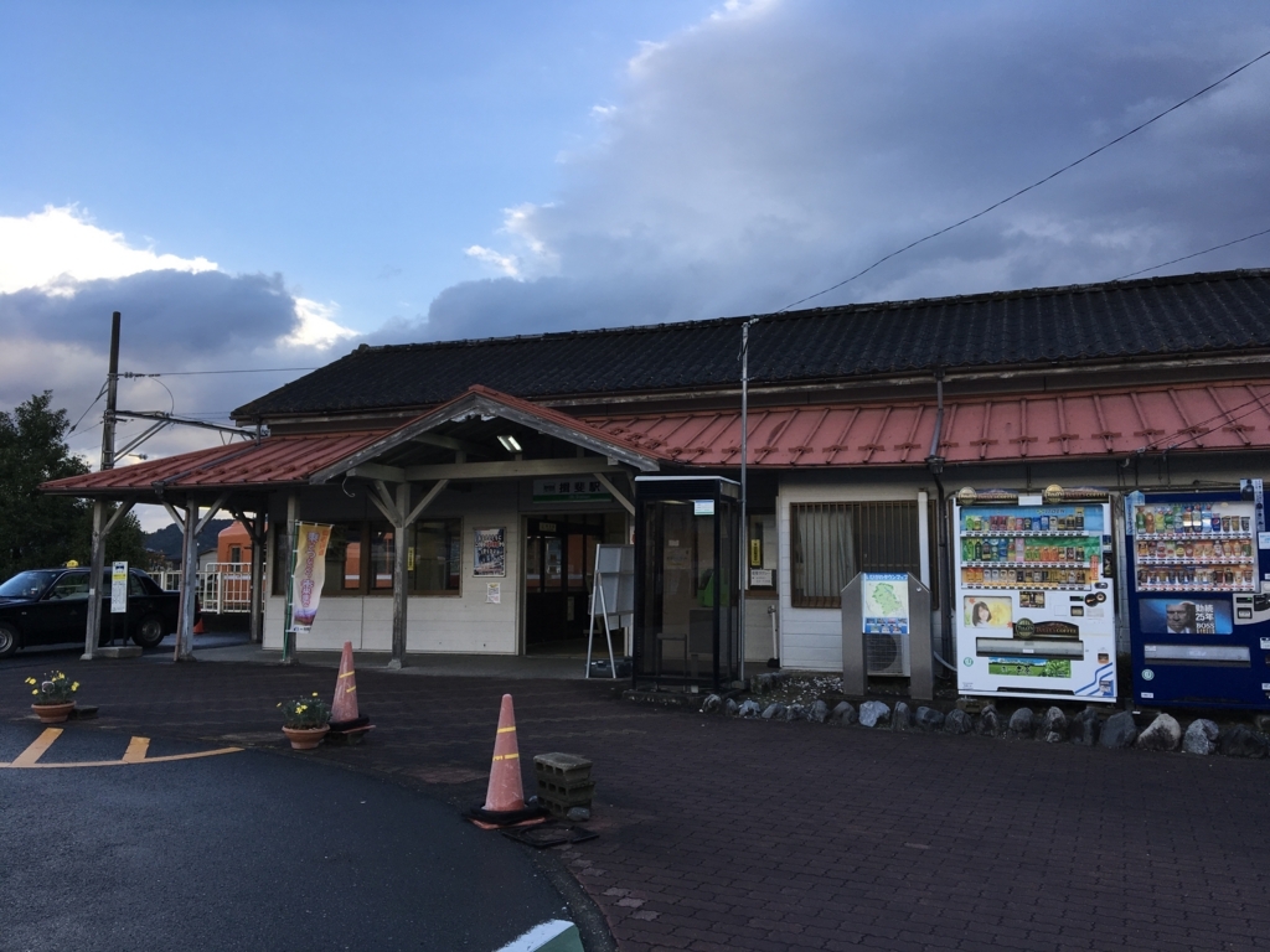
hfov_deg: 61.7
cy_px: 476
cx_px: 635
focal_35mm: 29
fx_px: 1064
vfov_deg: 48.2
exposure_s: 1/400
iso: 25
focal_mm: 4.15
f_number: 2.2
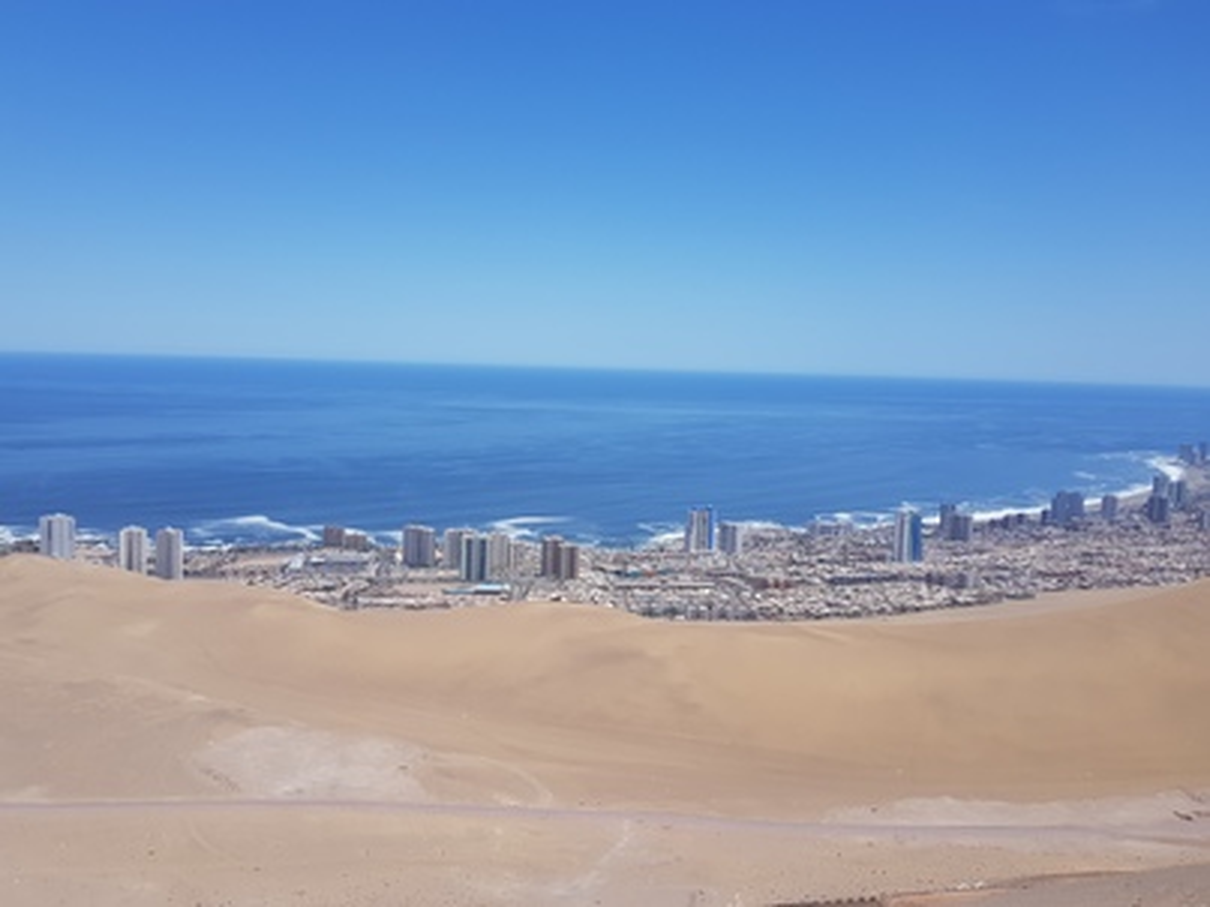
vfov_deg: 53.0
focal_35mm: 26
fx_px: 909
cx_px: 605
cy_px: 454
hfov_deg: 67.3
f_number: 1.7
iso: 40
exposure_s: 1/1624
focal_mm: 4.2
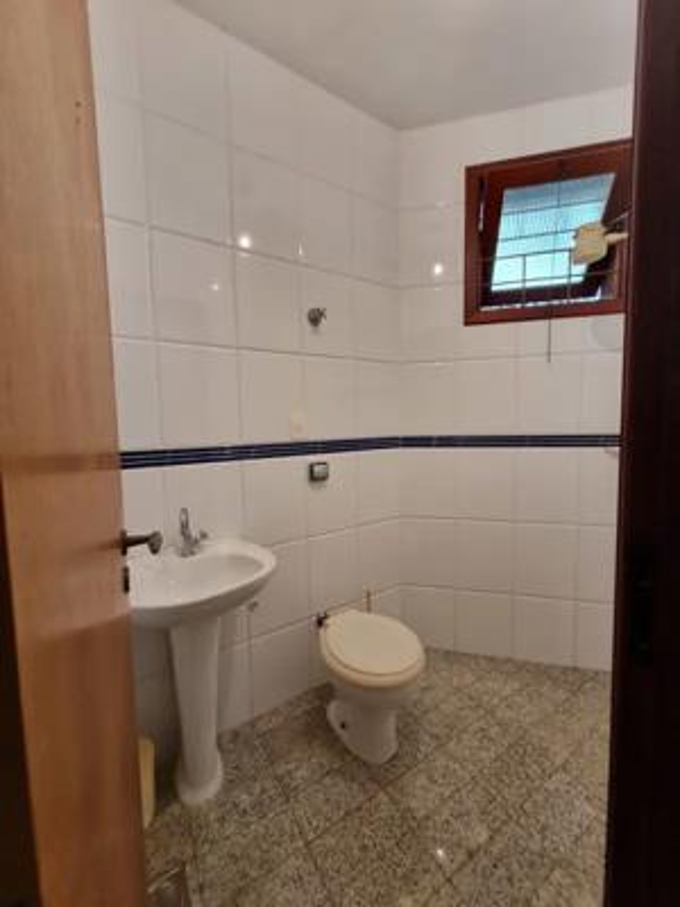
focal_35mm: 13
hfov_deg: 89.9
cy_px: 454
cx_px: 340
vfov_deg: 106.2
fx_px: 340
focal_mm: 1.74
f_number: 2.2
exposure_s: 1/60
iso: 125
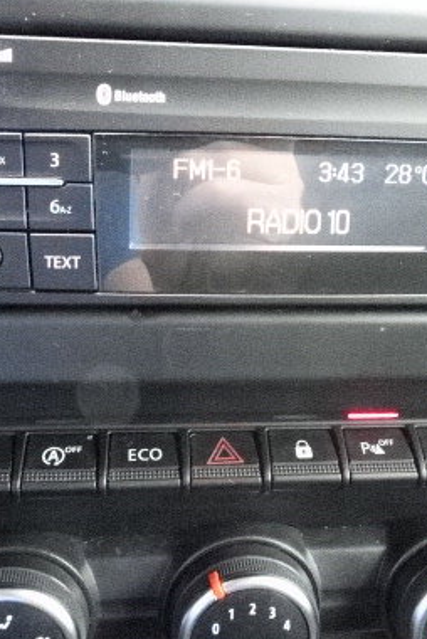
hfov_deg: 31.9
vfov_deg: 46.1
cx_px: 234
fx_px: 746
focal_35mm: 42
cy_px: 251
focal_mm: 4.25
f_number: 3.5
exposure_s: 1/80
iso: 2000
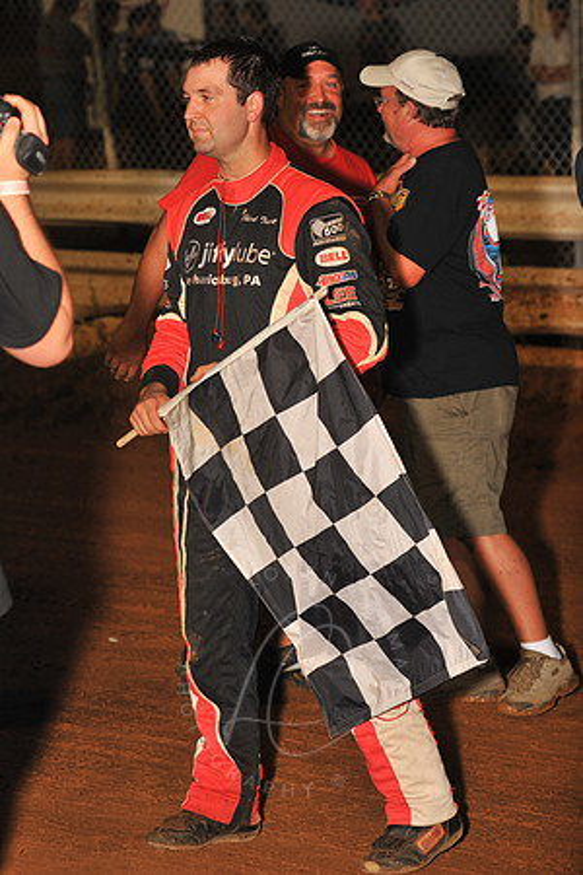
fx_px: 2720
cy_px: 438
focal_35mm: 112
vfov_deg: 18.3
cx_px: 292
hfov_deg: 12.2
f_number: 6.3
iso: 500
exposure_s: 1/320
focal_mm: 112
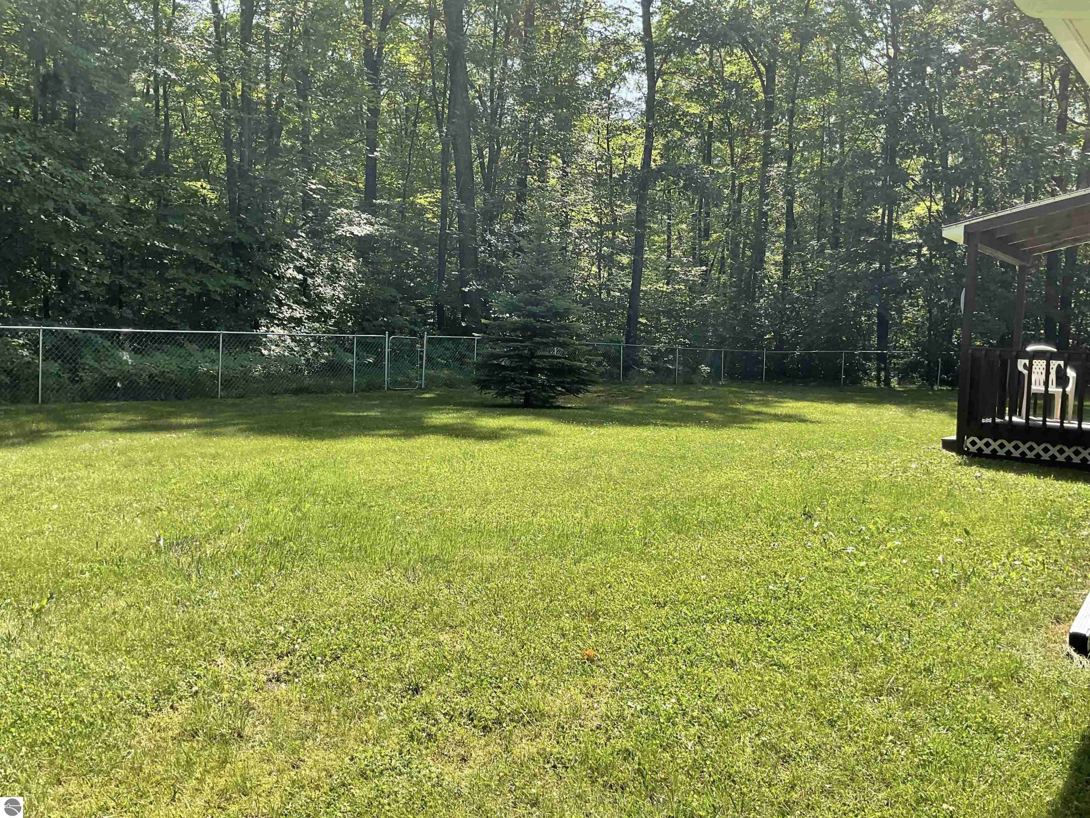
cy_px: 409
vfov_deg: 48.2
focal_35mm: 29
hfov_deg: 61.7
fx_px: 913
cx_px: 545
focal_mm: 3
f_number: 1.8
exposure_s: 1/580
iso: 16
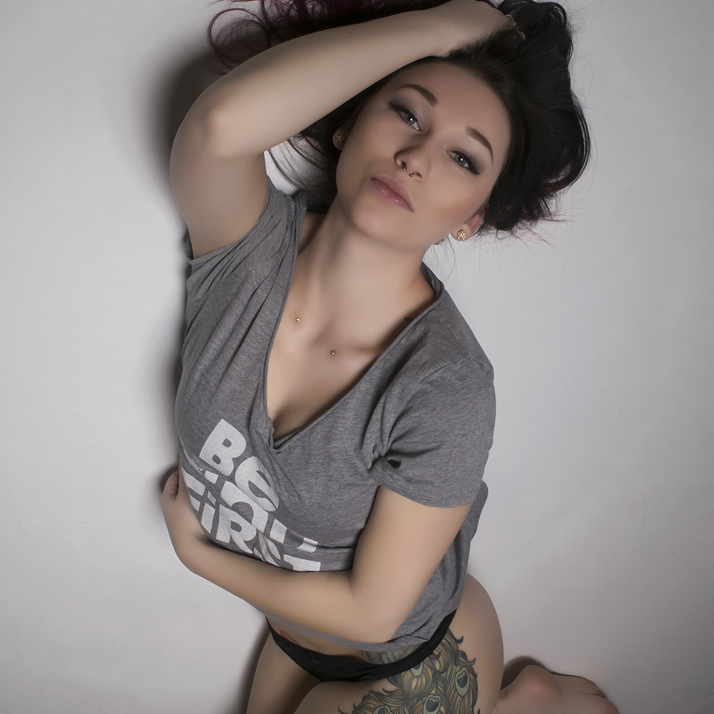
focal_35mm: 53
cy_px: 393
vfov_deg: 32.4
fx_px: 1229
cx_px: 352
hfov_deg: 32.4
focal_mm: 27
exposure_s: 1/100
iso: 200
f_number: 18
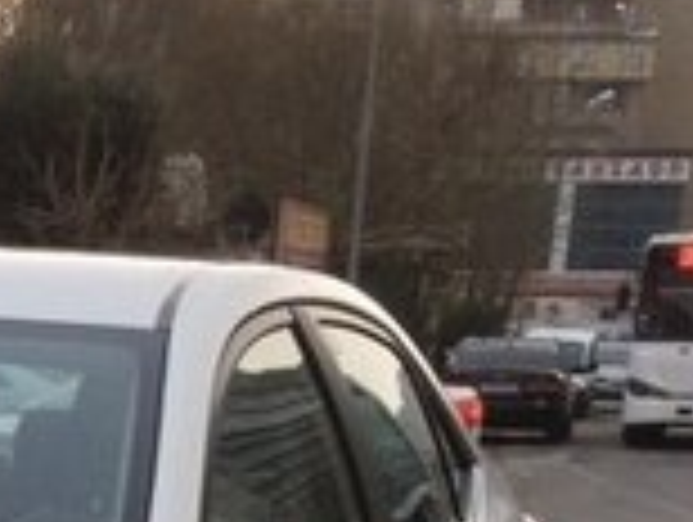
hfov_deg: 14.4
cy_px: 1051
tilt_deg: -16.7
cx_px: -446
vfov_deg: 10.9
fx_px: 2486
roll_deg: -0.3
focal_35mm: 124
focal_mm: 4.15
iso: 32
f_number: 2.2
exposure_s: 1/105
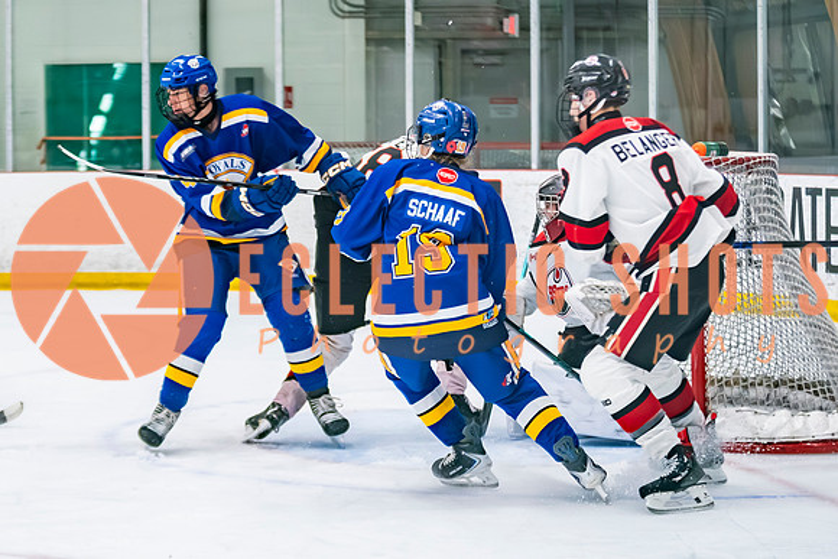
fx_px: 2818
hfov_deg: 16.9
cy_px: 331
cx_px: 329
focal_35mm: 121
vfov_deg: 11.3
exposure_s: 1/640
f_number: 2.8
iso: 2000
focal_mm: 70
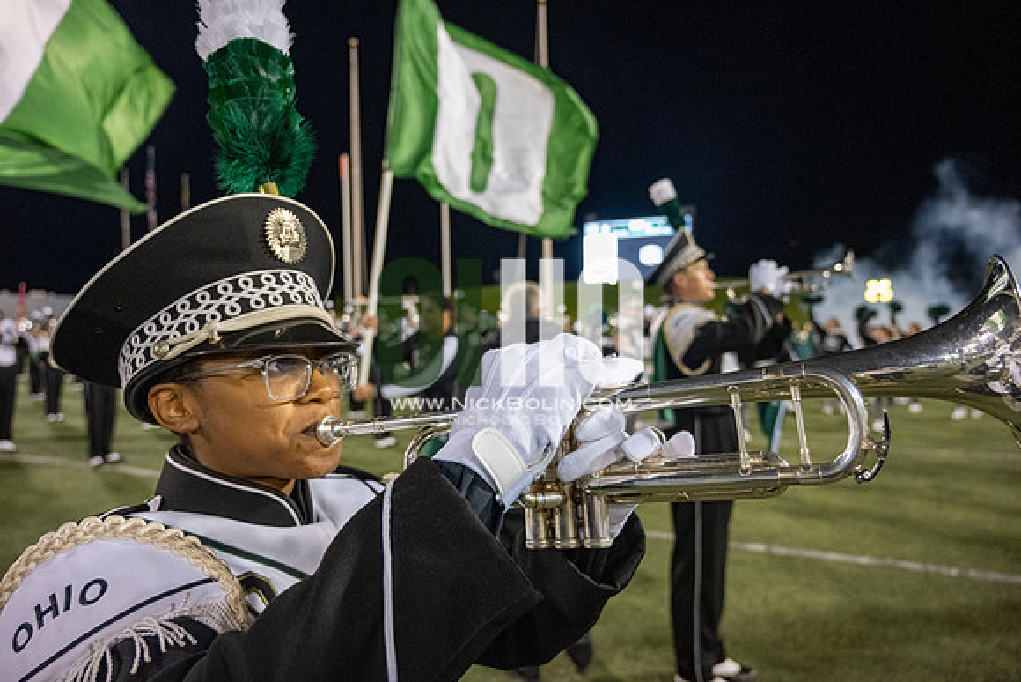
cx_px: 510
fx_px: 681
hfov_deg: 73.7
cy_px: 341
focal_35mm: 24
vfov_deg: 53.2
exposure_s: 1/500
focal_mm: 24
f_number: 4
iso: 2500
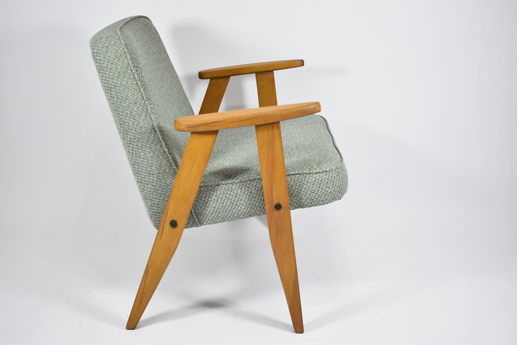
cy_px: 172
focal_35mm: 42
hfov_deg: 46.4
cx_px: 258
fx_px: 604
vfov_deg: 31.9
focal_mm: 28
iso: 1250
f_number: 4.2
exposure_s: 1/125
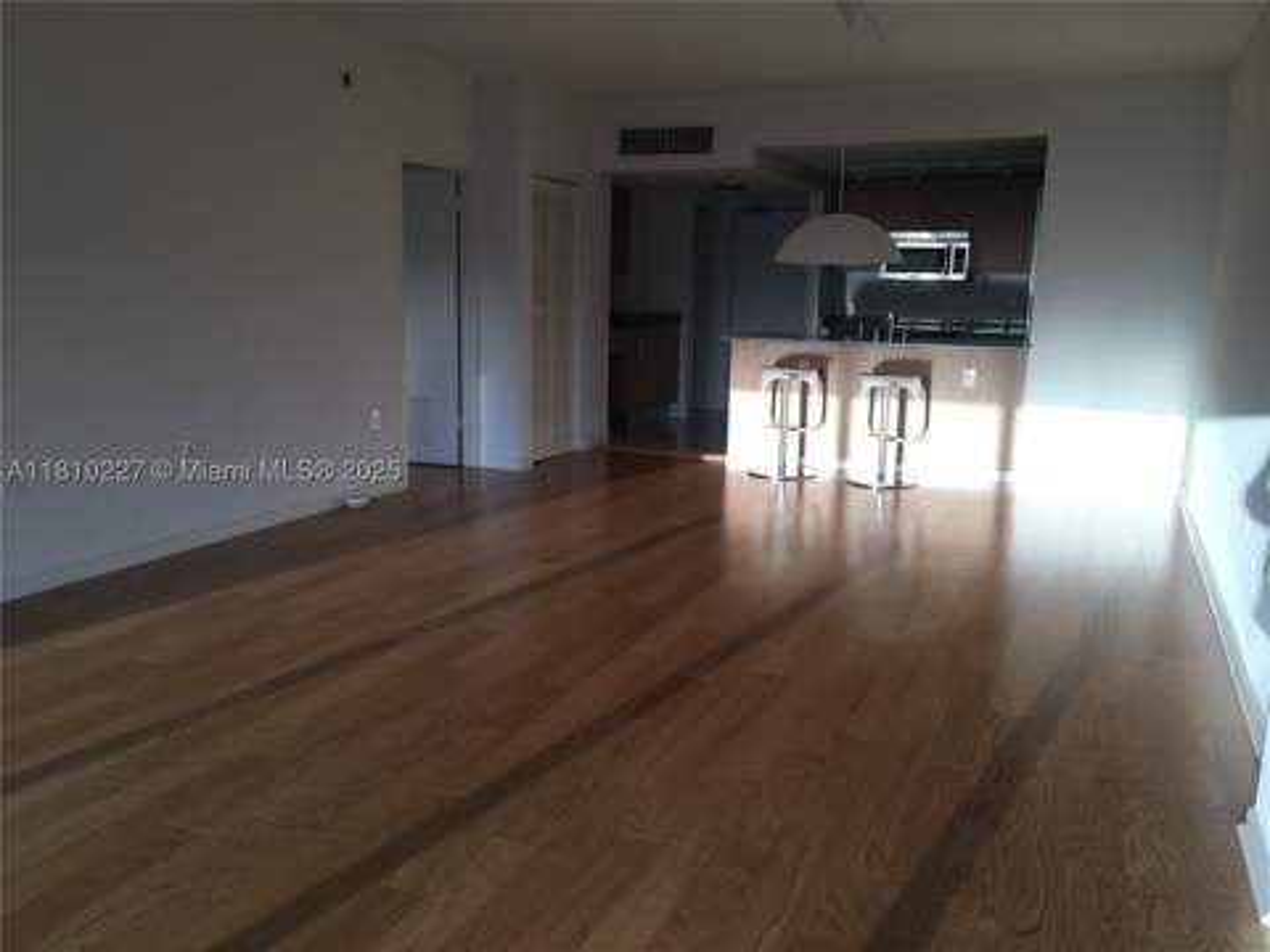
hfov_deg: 61.7
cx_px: 635
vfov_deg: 48.2
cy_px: 476
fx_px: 1064
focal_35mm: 29
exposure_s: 1/159
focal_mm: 4.15
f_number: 2.2
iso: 25
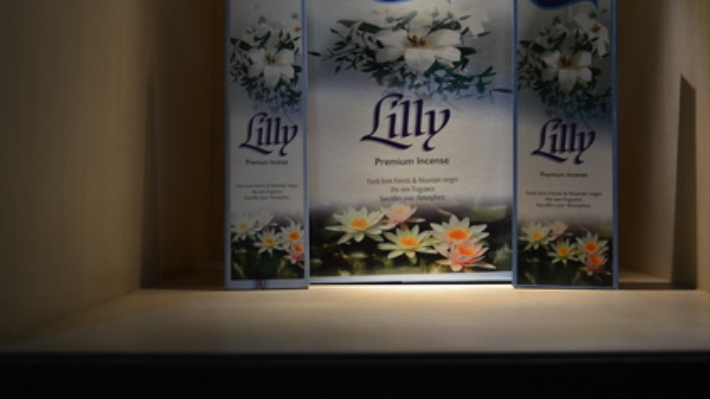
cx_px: 404
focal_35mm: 52
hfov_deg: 39.8
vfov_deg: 22.9
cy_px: 130
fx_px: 979
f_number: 4.5
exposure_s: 1/80
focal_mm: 28
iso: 400
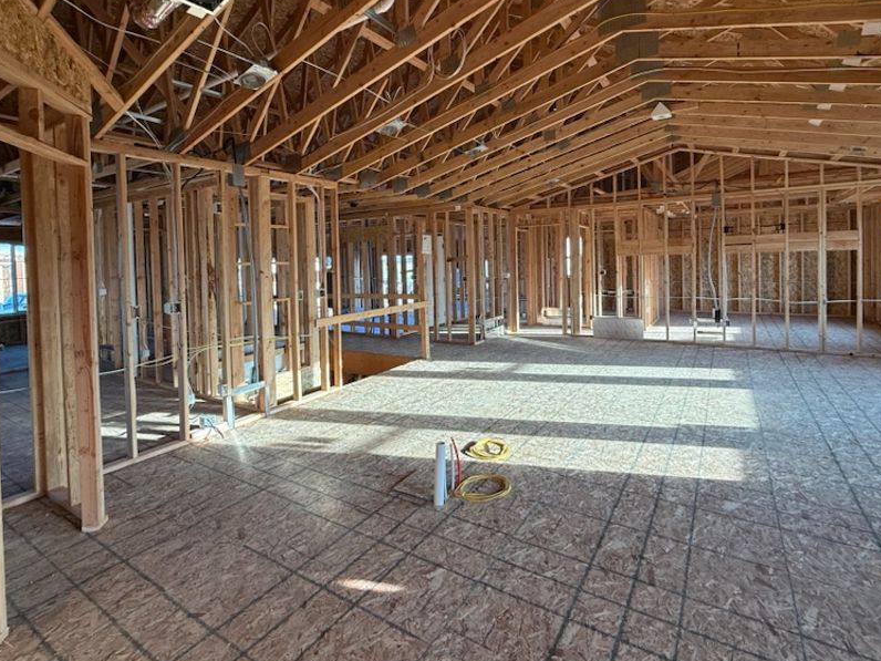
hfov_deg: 87.8
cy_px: 270
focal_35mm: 18
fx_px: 458
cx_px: 435
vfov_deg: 71.0
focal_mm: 2.22
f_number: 2.2
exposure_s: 1/99
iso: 64
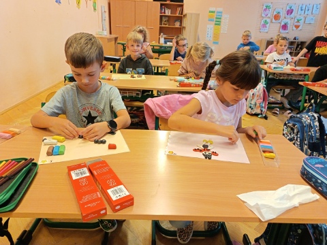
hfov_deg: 71.6
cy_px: 122
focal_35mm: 24
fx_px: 227
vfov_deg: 56.8
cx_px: 164
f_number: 1.75
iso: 2886
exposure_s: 1/100
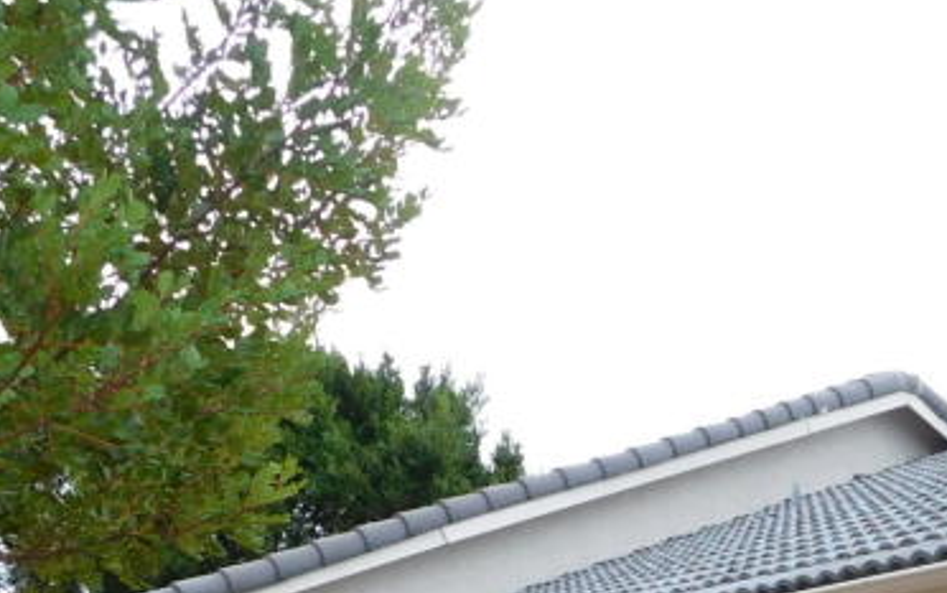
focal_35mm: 70
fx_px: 1808
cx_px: 934
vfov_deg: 16.9
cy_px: 881
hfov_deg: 27.7
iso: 125
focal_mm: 4.1
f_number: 3
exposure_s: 1/160
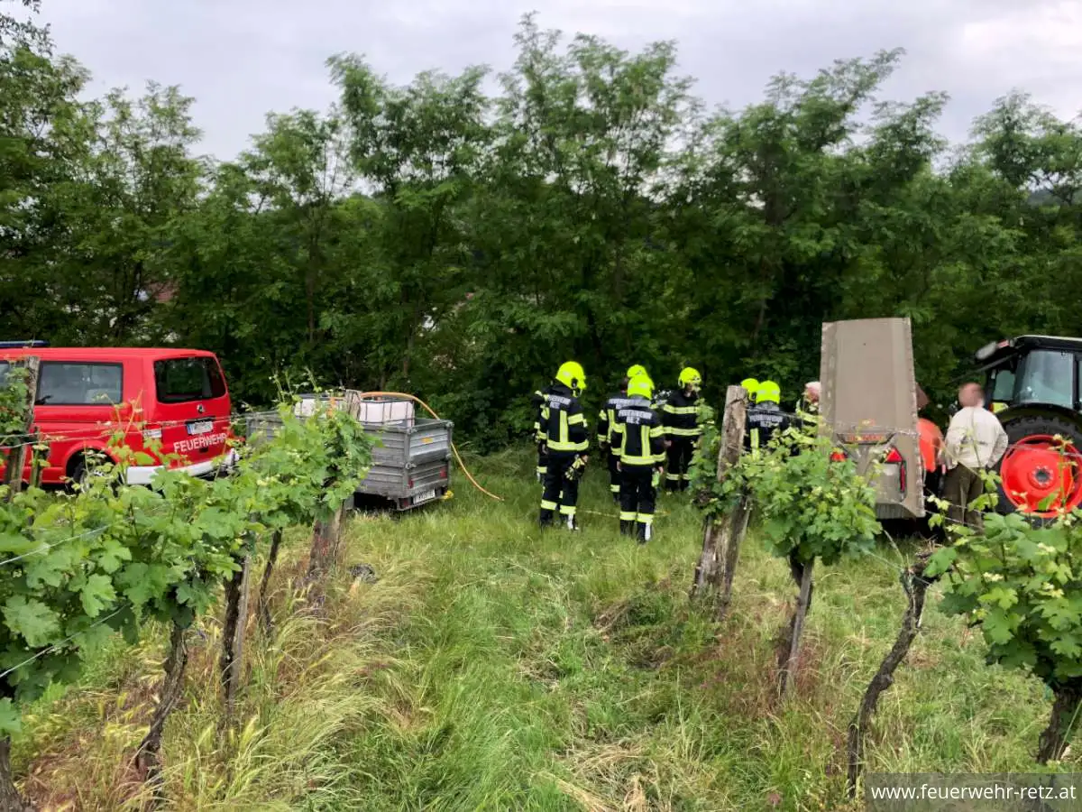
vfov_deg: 49.7
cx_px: 541
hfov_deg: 63.4
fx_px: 875
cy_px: 406
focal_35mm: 28
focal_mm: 4
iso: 20
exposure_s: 1/298
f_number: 1.8
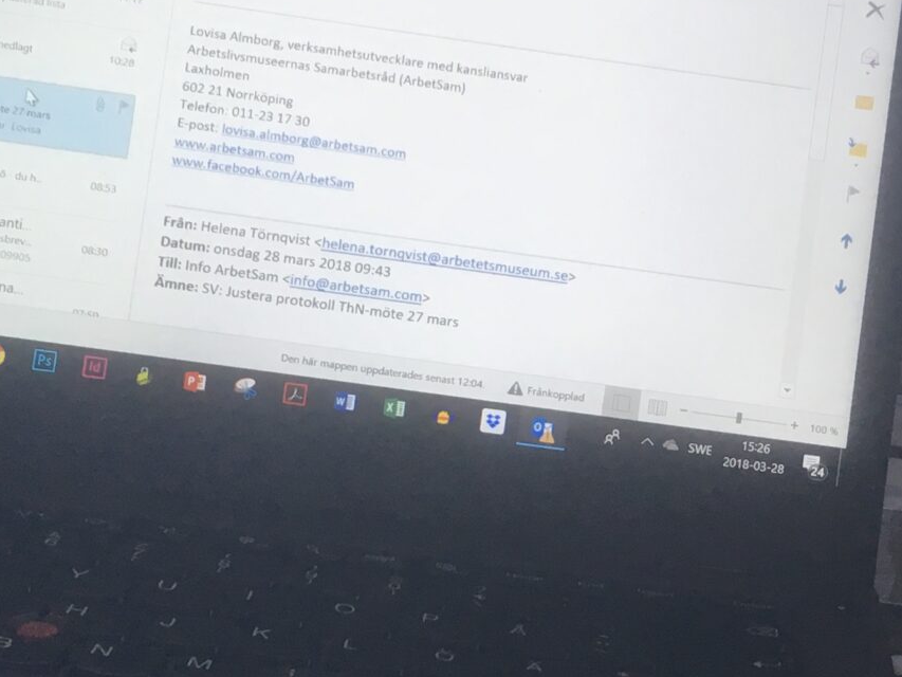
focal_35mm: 87
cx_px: 689
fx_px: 2267
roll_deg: -9.0
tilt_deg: -18.6
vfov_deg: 16.9
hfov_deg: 22.3
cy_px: 510
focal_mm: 4.15
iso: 32
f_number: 2.2
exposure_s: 1/33
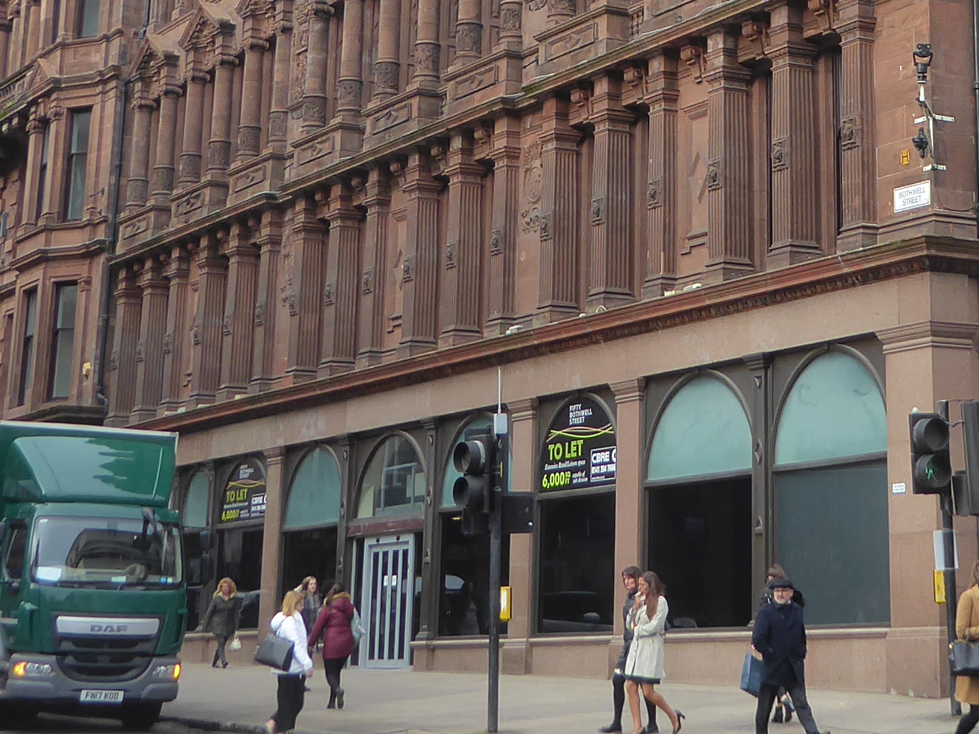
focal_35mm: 86
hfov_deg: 22.4
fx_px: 2432
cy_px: -102
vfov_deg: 16.6
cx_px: 795
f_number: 3.5
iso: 125
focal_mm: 5.4
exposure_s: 1/125
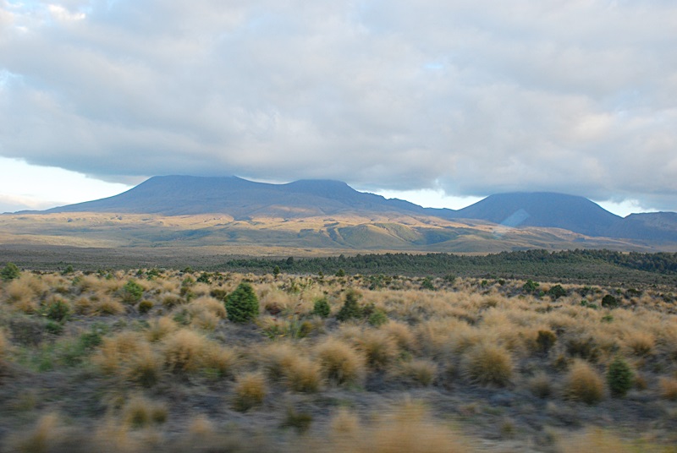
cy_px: 226
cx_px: 338
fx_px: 734
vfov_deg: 34.3
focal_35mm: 39
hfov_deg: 49.5
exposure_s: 1/160
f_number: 5.6
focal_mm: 26
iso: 400
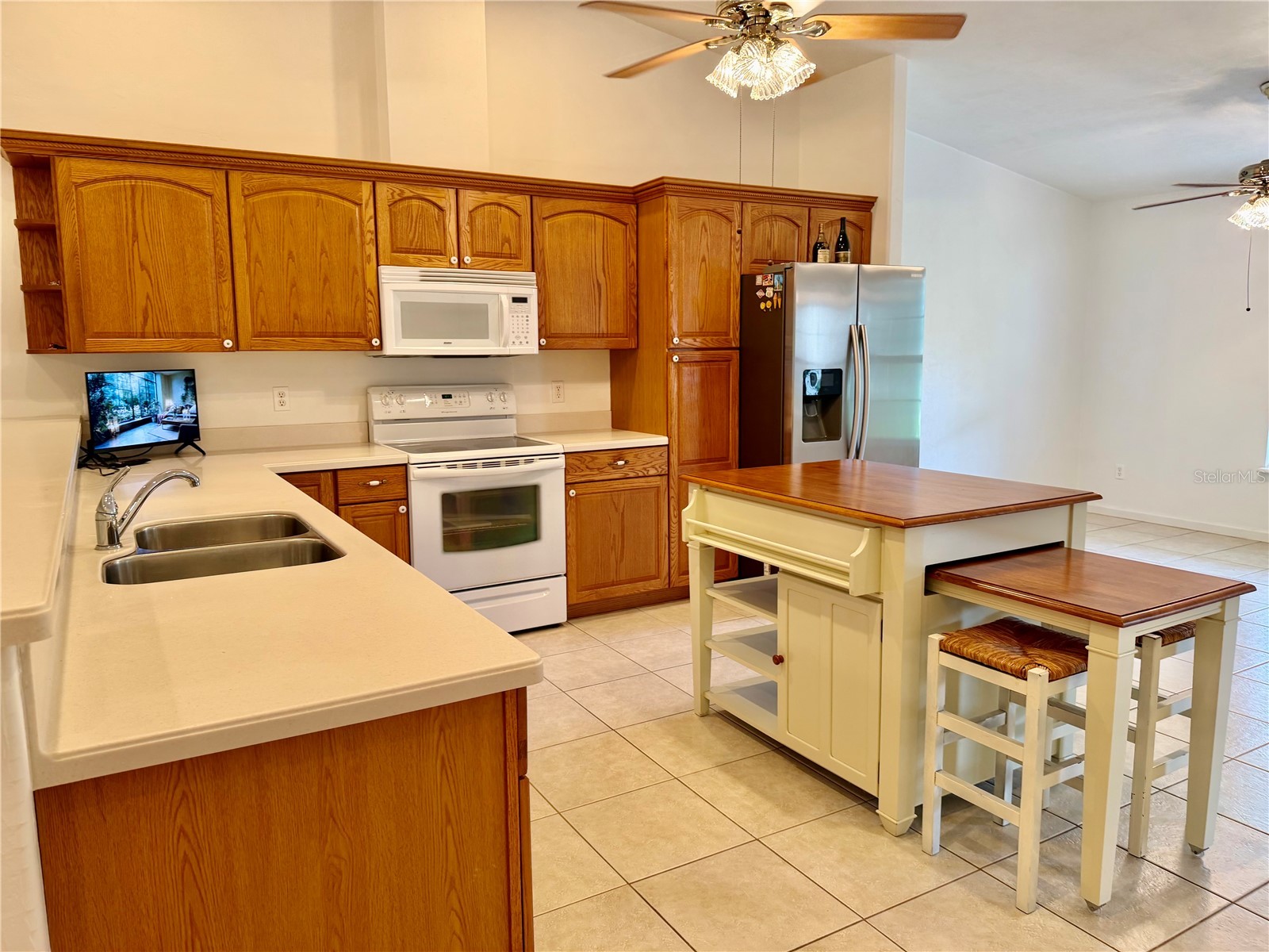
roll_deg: +2.2
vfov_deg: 56.8
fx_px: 880
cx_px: 634
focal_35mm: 24
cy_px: 476
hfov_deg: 71.6
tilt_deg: -6.6
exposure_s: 1/60
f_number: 1.78
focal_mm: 6.76
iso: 125
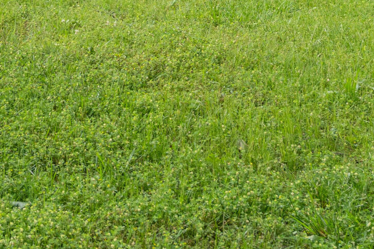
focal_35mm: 108
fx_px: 1122
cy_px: -240
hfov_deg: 17.4
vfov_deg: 11.5
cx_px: -152
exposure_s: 1/200
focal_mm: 26
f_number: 7.1
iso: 320
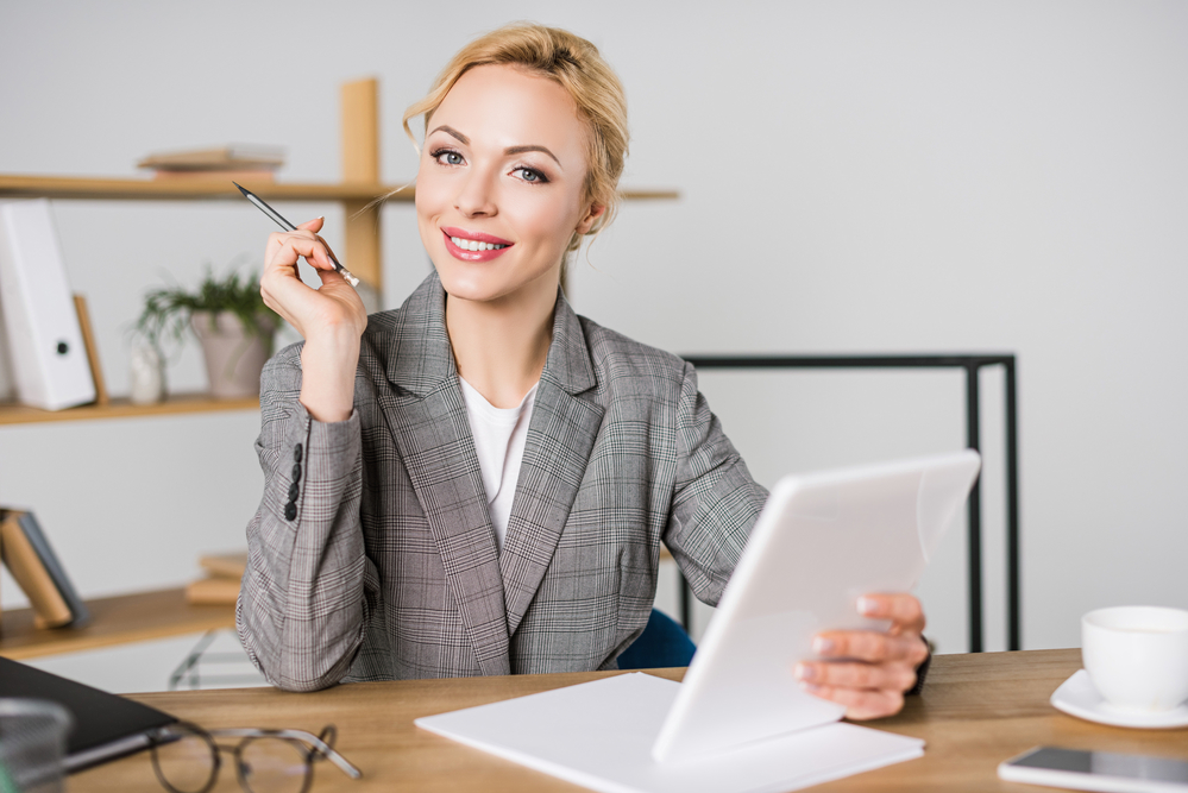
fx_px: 1651
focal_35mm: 50
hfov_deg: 39.6
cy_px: 396
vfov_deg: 27.0
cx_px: 594
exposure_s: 1/400
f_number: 2.5
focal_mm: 50
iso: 320
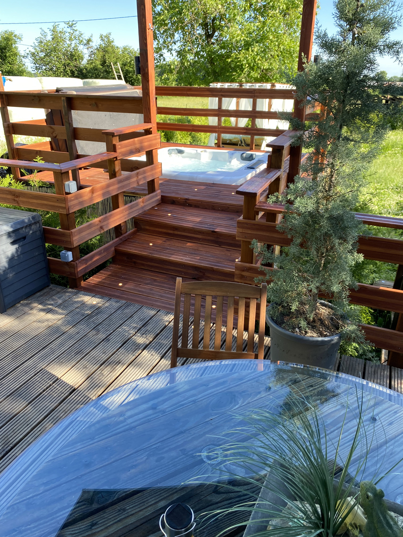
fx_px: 404
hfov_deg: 53.1
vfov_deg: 67.3
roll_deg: -0.7
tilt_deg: -23.0
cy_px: 268
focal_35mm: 26
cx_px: 202
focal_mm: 4.25
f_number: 1.8
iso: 32
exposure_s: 1/264
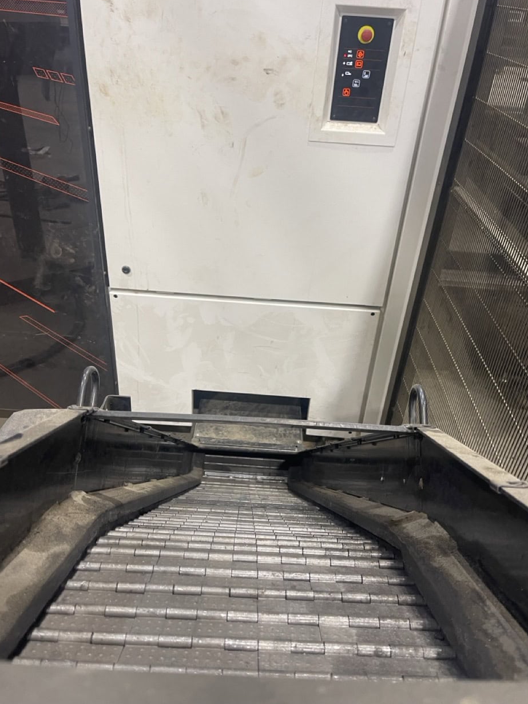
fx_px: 529
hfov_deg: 53.1
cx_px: 261
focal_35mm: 26
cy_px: 339
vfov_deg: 67.3
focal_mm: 5.1
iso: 125
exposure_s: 1/93
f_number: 1.6
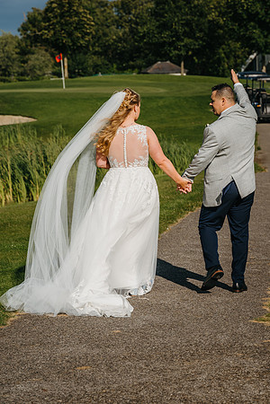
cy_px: 204
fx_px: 1285
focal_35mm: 114
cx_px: 219
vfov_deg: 17.9
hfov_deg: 11.9
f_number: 4.5
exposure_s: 1/1000
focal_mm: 75
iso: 50
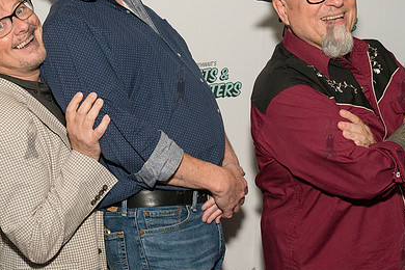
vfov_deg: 20.9
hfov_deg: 30.6
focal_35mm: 65
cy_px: 103
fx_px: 731
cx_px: 116
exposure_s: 1/640
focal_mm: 36
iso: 3200
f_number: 4
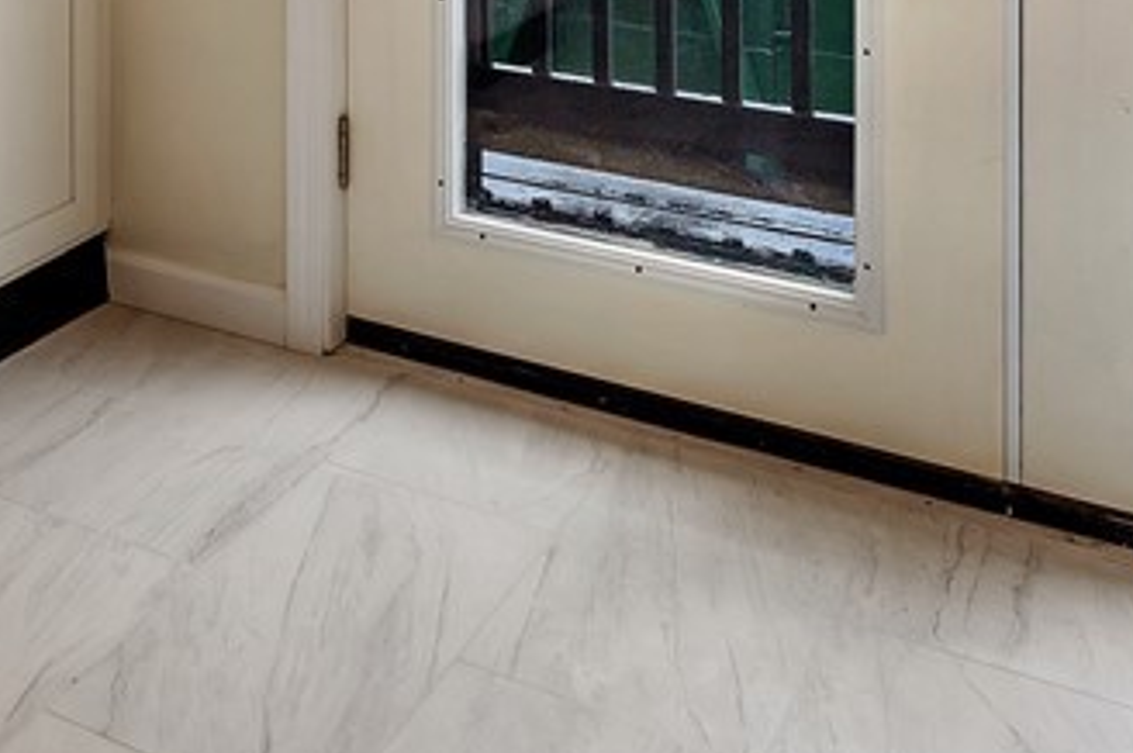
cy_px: -378
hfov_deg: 35.5
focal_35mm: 53
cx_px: 130
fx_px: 1666
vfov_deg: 21.4
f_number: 4
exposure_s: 1/160
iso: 400
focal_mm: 16
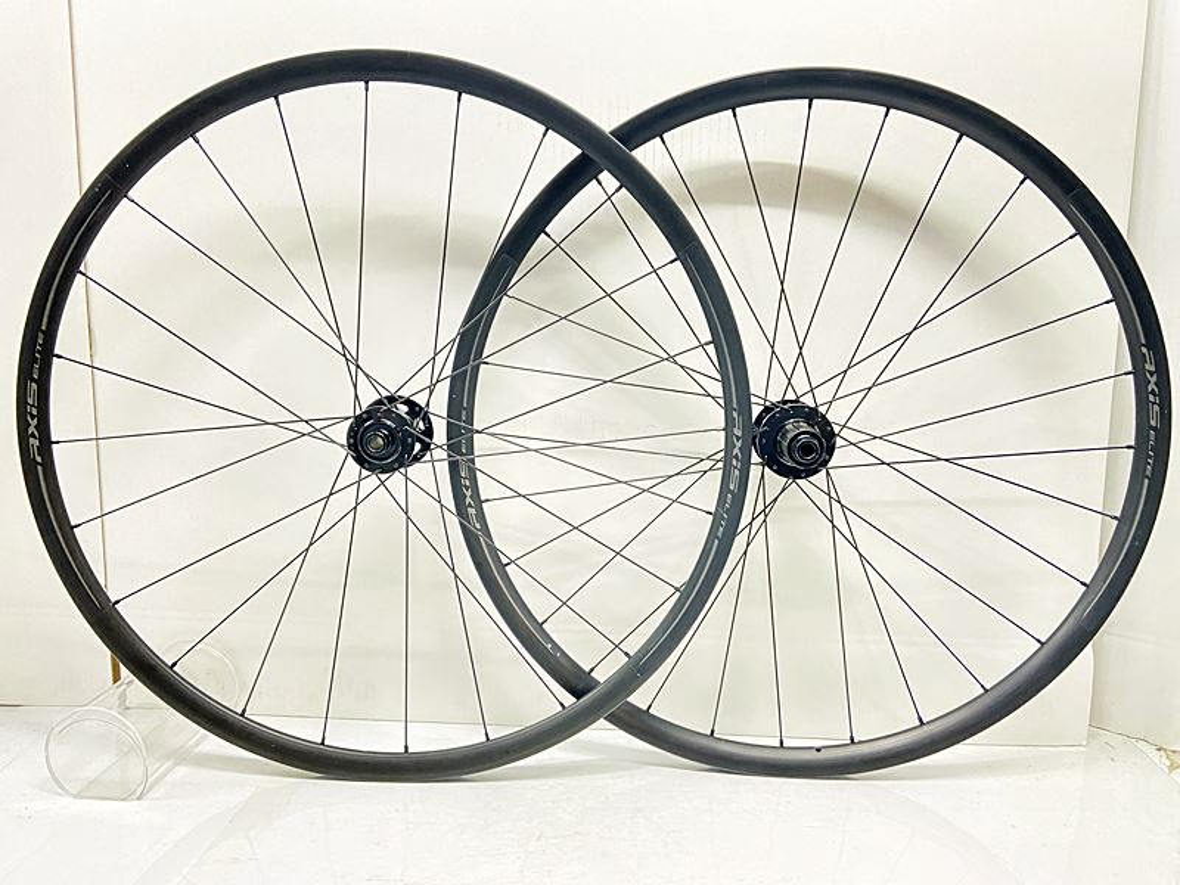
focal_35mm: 26
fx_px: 886
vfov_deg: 53.1
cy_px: 442
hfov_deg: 67.3
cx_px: 590
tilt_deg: -8.4
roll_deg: -1.5
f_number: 1.8
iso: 400
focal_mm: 4.25
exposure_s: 1/33
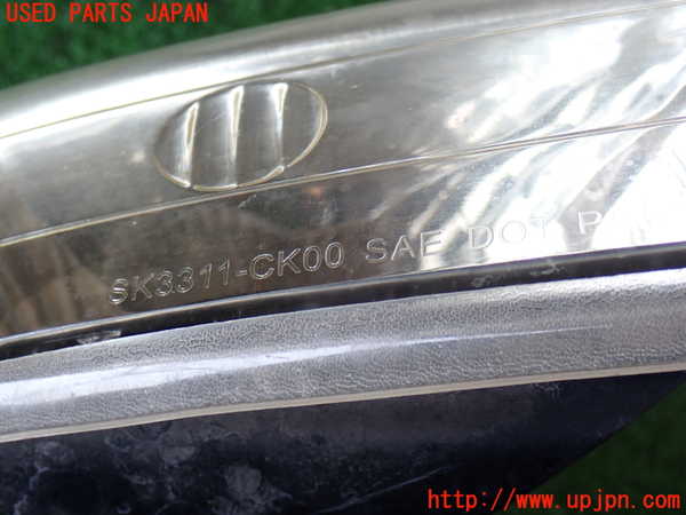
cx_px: 343
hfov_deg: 33.2
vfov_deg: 25.2
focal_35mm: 58
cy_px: 258
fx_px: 1149
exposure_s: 1/125
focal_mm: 10.35
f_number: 3.5
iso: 125
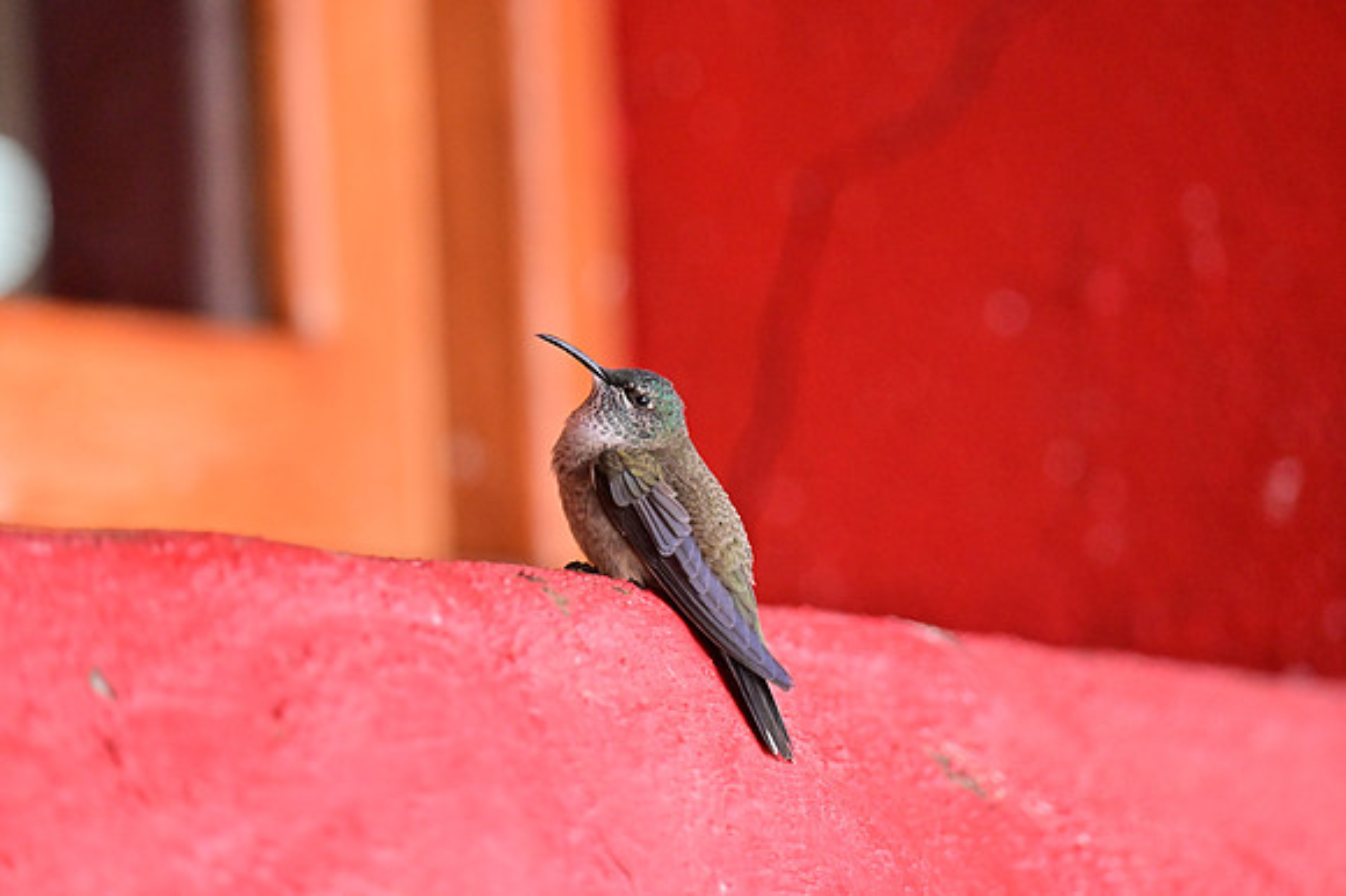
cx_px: 673
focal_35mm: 450
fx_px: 16815
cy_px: 448
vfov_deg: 3.1
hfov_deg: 4.6
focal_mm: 450
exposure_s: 1/1600
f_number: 6
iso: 5000
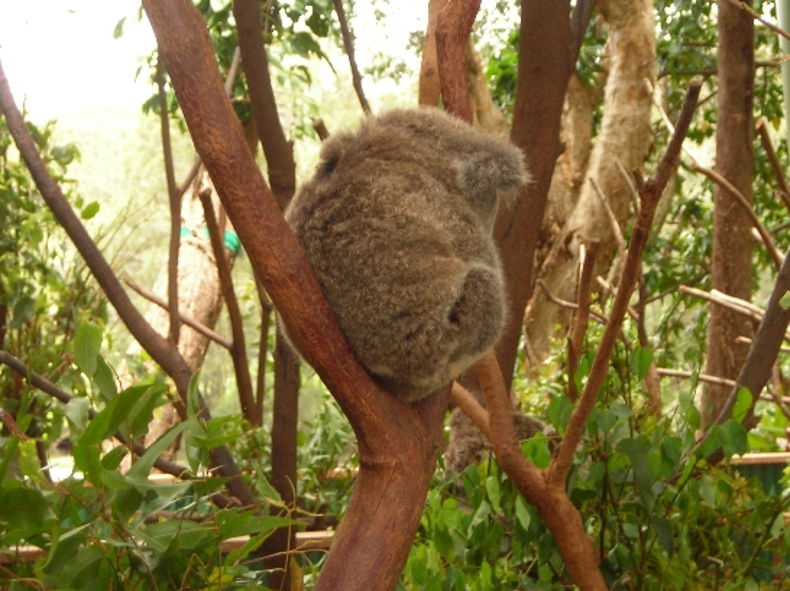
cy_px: 306
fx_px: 3102
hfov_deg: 14.5
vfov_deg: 10.9
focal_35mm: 136
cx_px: 436
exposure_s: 1/30
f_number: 5.3
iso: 61
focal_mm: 19.2
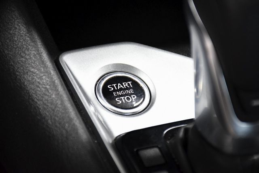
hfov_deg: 10.5
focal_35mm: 195
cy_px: 86
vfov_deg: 7.0
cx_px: 130
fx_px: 1403
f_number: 5.6
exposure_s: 1/100
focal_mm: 130
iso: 2500
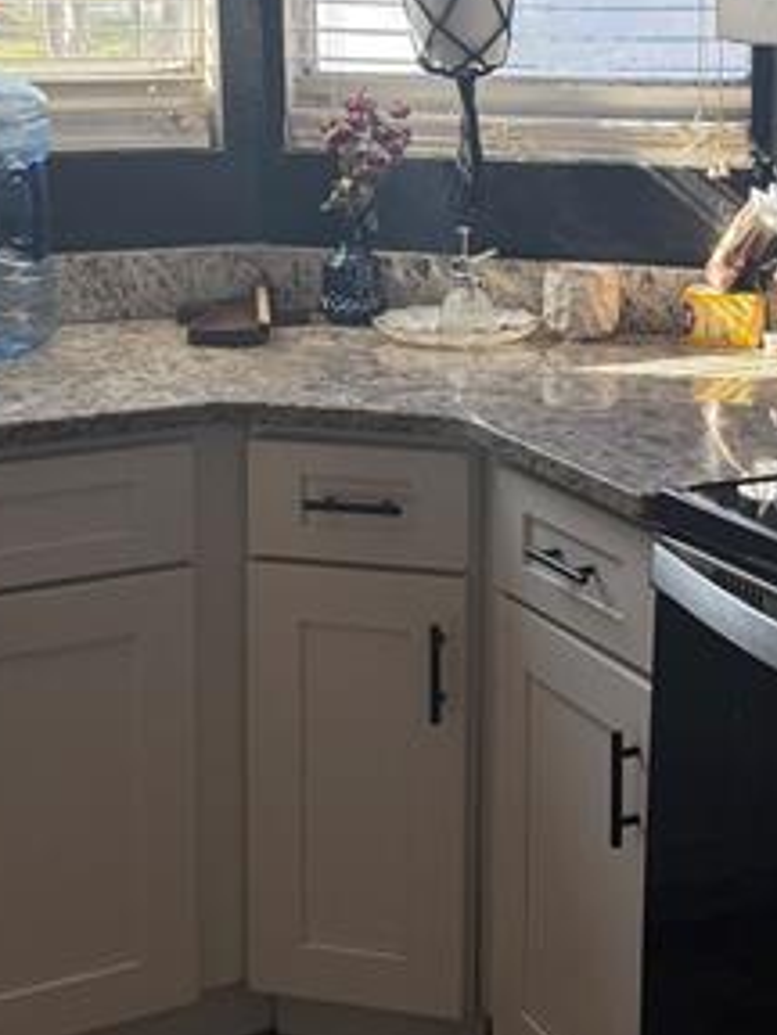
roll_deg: -1.3
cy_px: 288
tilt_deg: -8.6
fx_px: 1915
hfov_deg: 22.6
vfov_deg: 29.9
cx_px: 637
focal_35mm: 64
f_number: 1.78
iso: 200
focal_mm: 6.76
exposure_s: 1/224
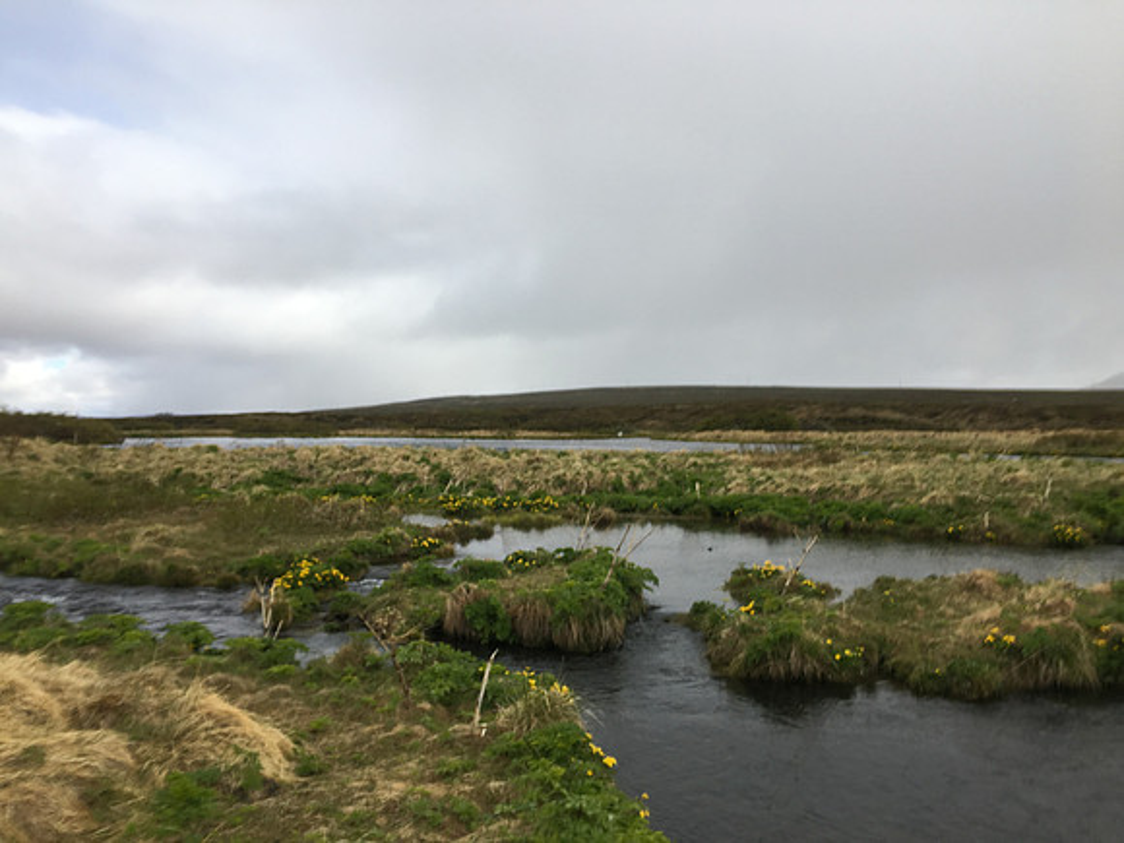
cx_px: 562
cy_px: 422
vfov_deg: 48.2
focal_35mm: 29
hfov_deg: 61.7
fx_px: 942
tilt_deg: -1.5
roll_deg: -0.4
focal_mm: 4.15
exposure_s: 1/1183
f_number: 2.2
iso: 25
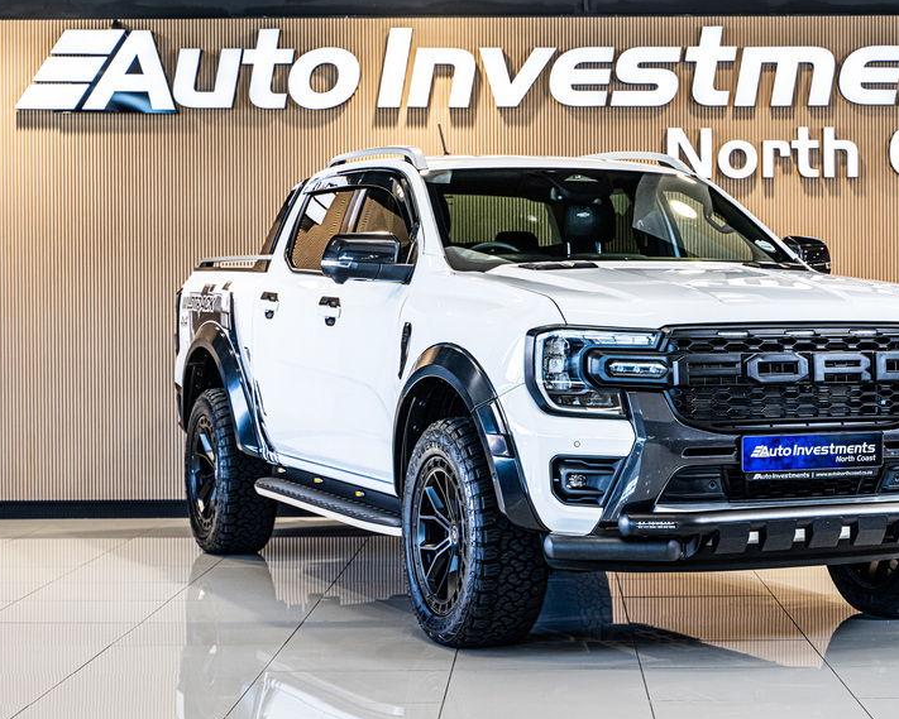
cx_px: 587
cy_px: 303
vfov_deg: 18.9
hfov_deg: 23.5
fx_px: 2155
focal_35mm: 81
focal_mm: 60
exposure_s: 1/100
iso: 640
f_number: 4
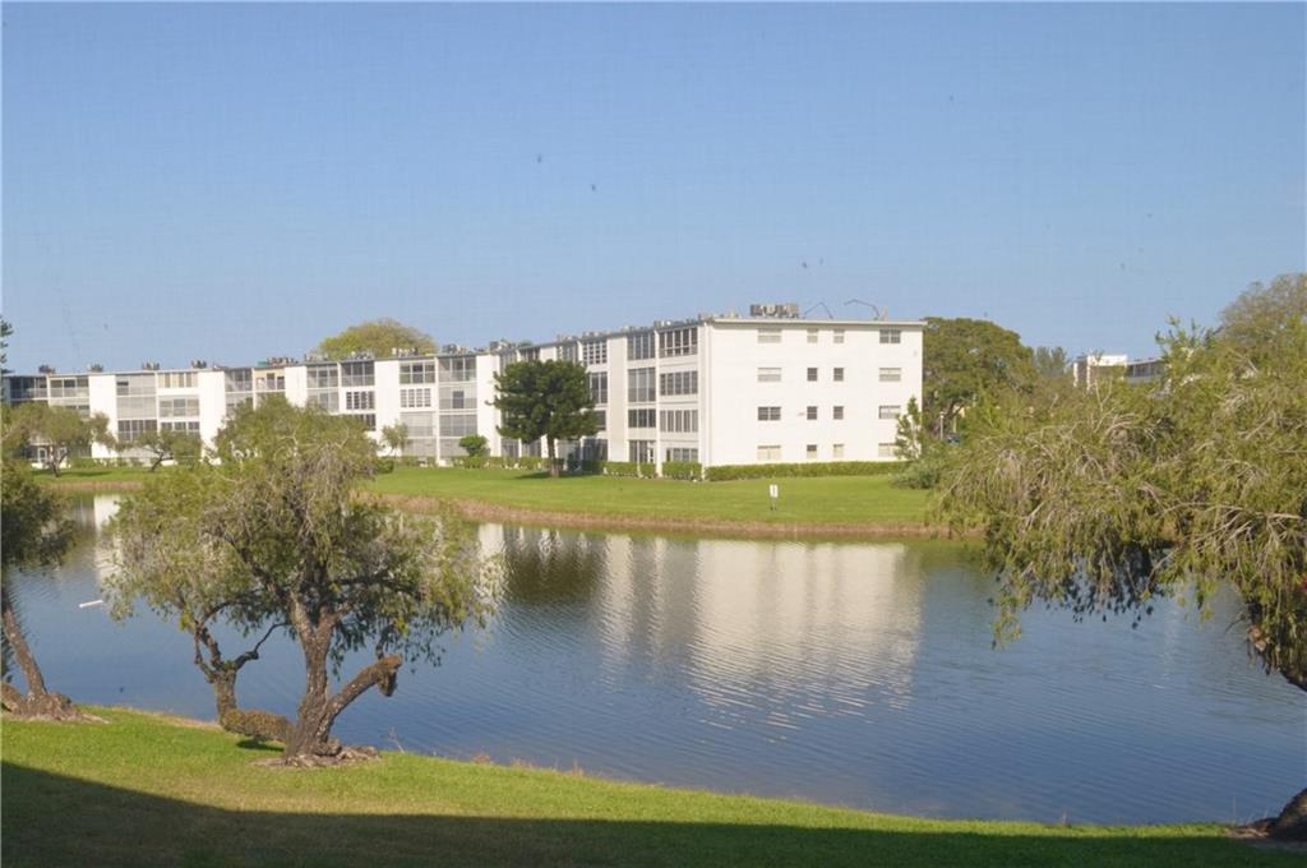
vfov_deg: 47.8
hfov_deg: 67.4
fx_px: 979
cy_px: 434
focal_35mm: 27
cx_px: 654
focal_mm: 18
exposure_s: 1/250
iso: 140
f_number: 8
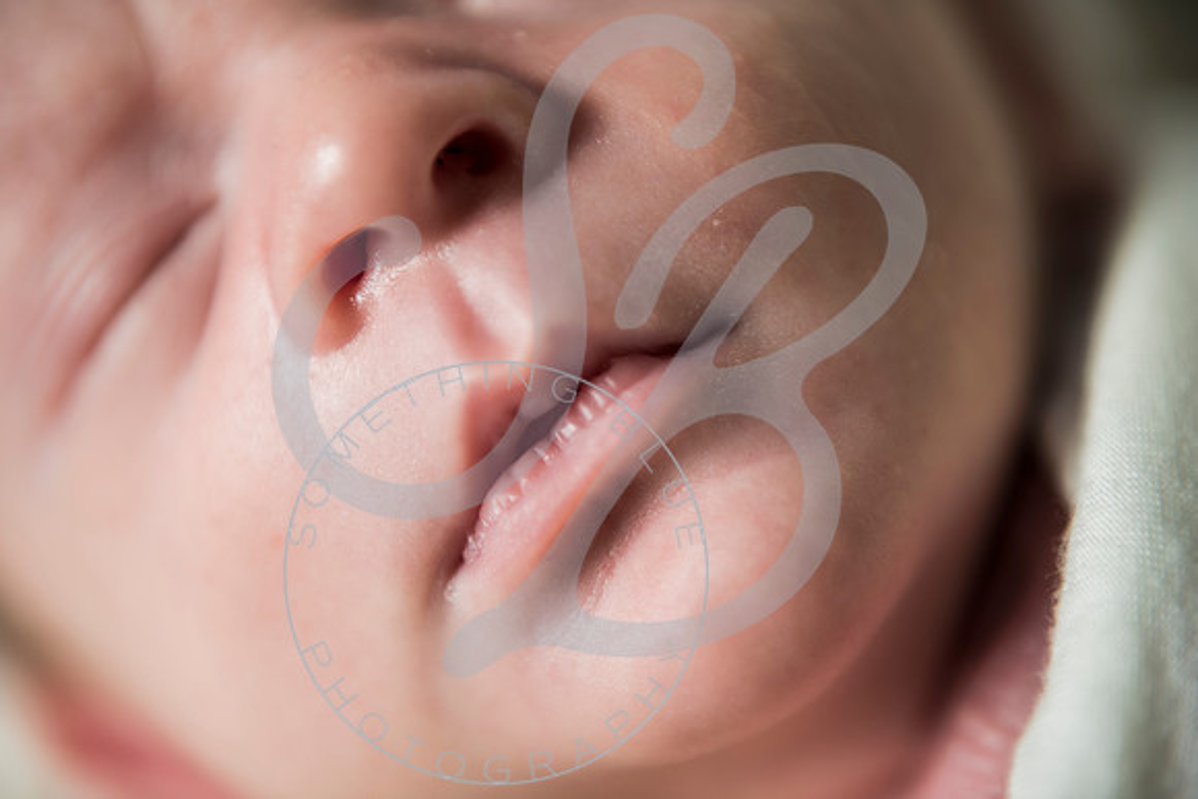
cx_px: 599
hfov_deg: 28.8
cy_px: 400
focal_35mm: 70
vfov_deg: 19.5
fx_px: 2330
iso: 100
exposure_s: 1/125
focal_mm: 70
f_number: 3.2
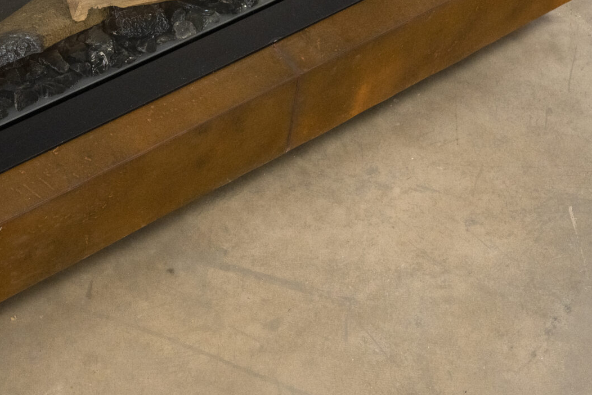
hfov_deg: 27.5
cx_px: 183
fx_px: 1201
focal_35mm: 73
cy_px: -6
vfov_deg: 18.2
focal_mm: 30
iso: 2000
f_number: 6.3
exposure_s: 1/80
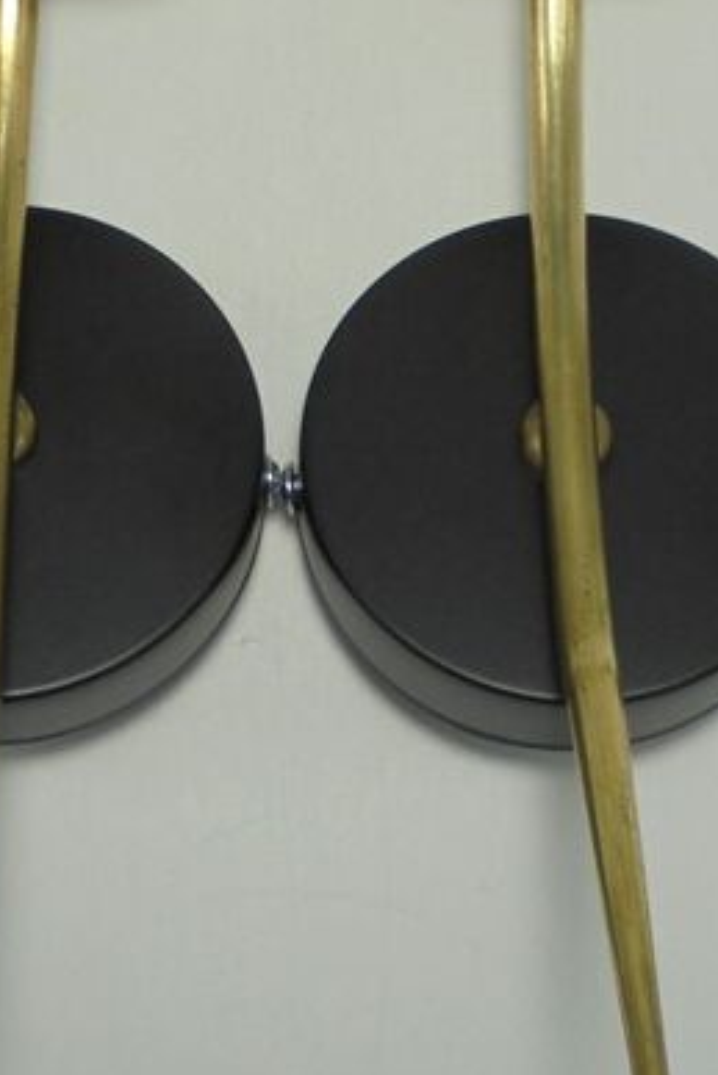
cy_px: 116
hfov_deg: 16.7
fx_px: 2451
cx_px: 334
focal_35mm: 82
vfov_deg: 24.1
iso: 100
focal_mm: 6.1
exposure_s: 1/125
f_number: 4
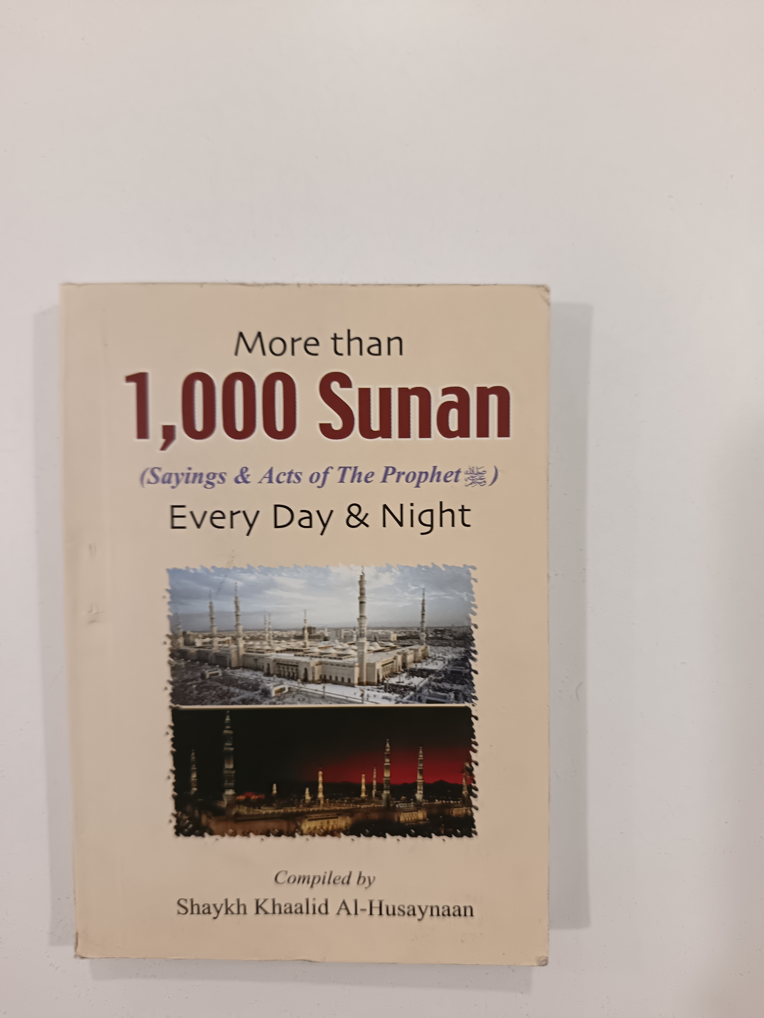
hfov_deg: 56.8
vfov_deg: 71.6
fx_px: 706
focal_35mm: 24
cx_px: 382
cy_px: 509
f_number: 1.75
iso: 851
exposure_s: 1/33.3
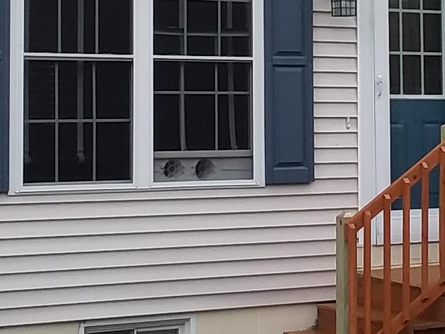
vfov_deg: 13.1
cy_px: 19
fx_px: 1440
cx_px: 316
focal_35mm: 112
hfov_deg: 17.5
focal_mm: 2.47
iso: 40
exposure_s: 1/659
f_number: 1.9
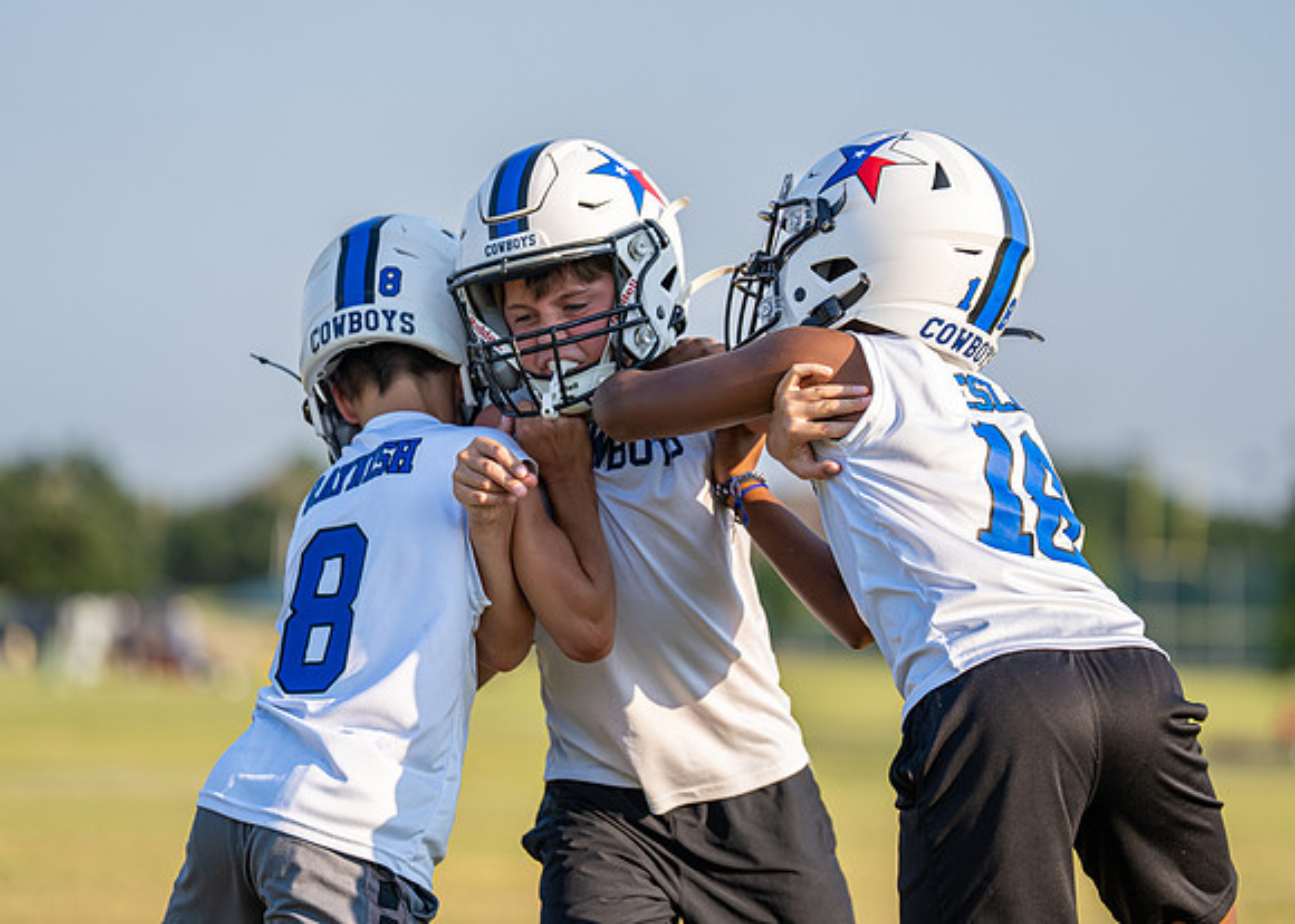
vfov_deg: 8.9
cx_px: 694
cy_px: 430
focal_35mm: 162
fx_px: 5940
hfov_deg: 12.4
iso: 200
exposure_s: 1/2000
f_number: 2.8
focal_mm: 141
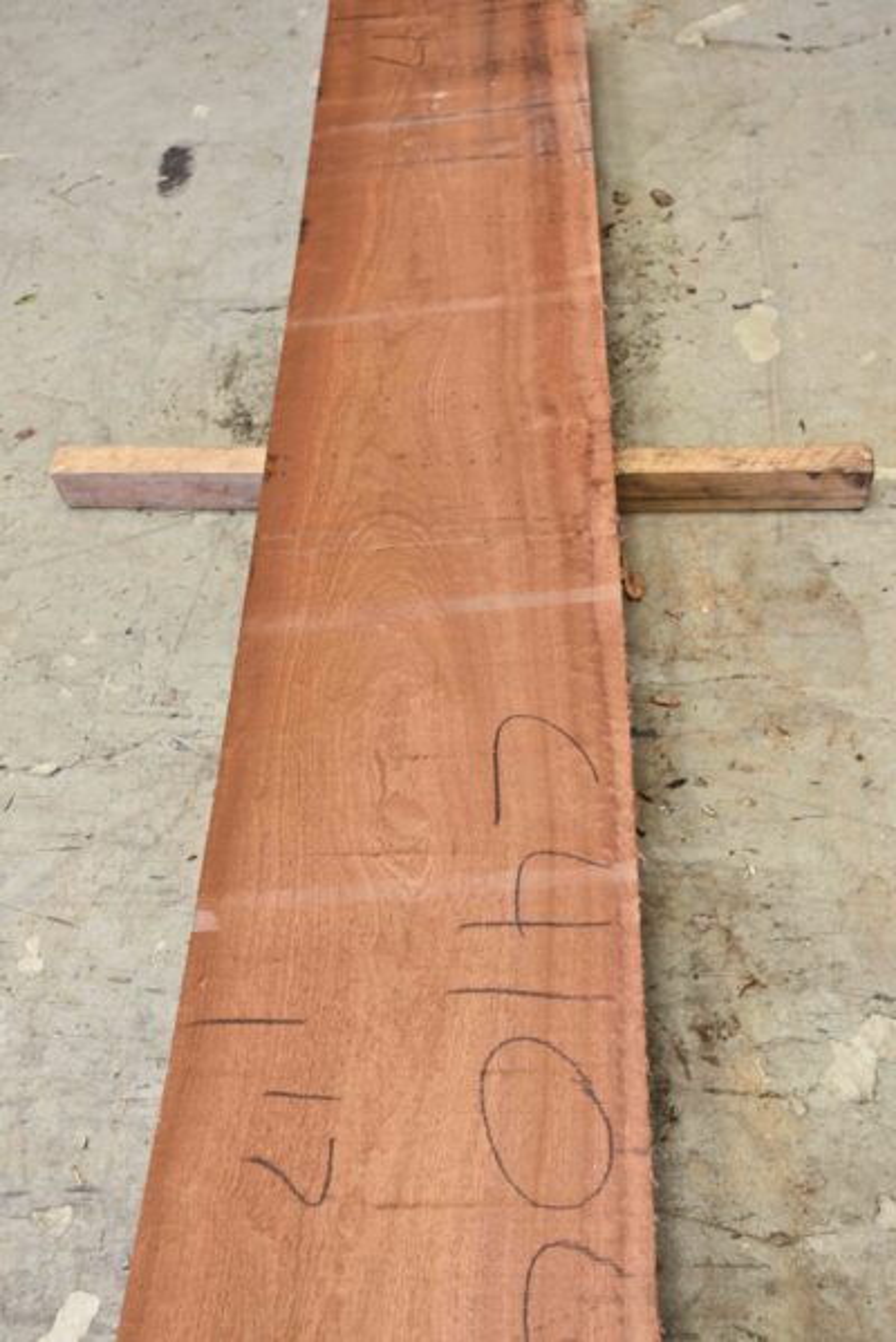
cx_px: 448
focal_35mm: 35
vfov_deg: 54.4
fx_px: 1305
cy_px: 671
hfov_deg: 37.9
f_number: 5.6
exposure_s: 1/125
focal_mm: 35
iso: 400
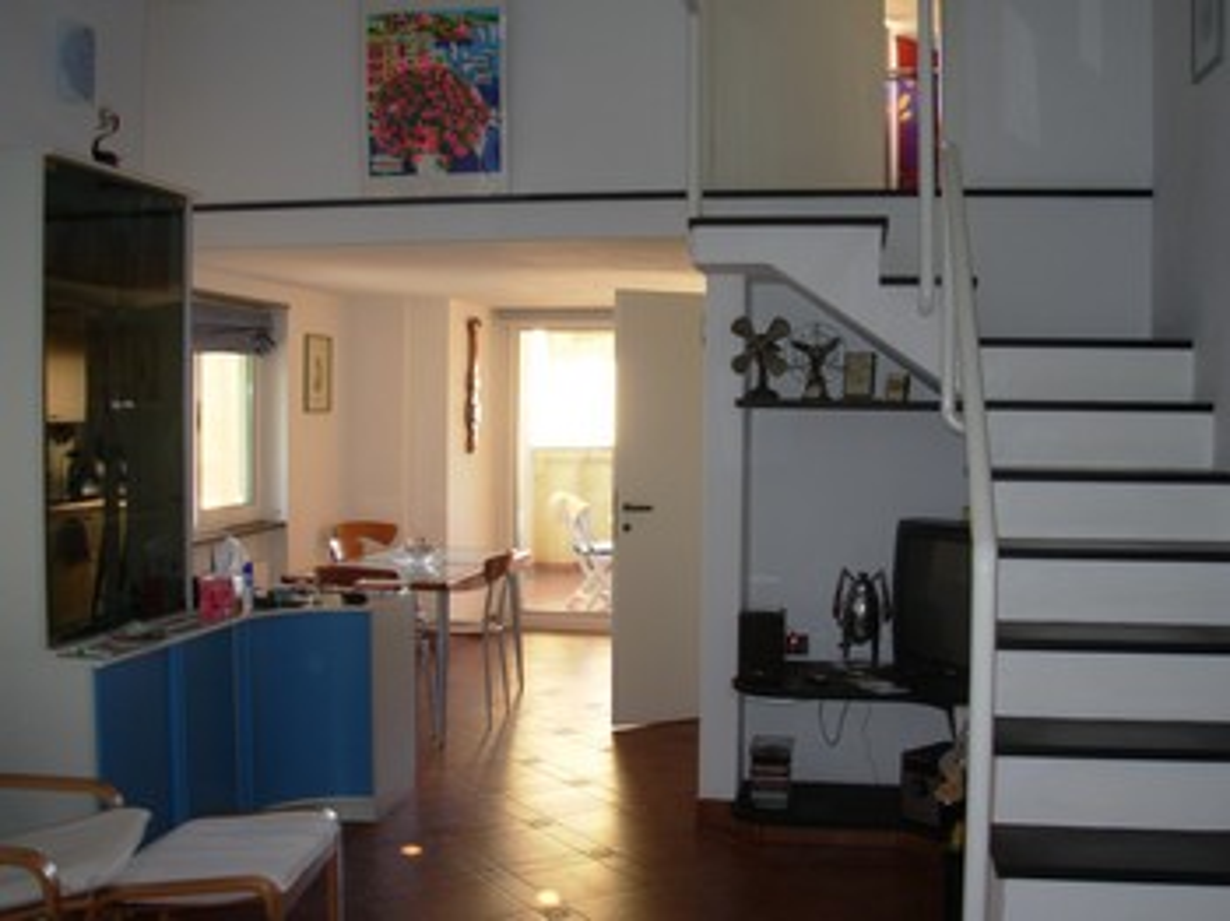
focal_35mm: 38
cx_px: 615
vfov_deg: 37.7
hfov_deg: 49.0
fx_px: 1349
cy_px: 460
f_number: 2.9
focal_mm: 6.3
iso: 50
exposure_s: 1/32
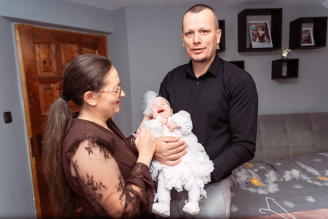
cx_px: 164
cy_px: 110
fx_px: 219
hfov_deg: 73.8
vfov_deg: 53.1
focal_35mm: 24
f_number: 3.5
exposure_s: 1/250
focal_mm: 24
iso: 500
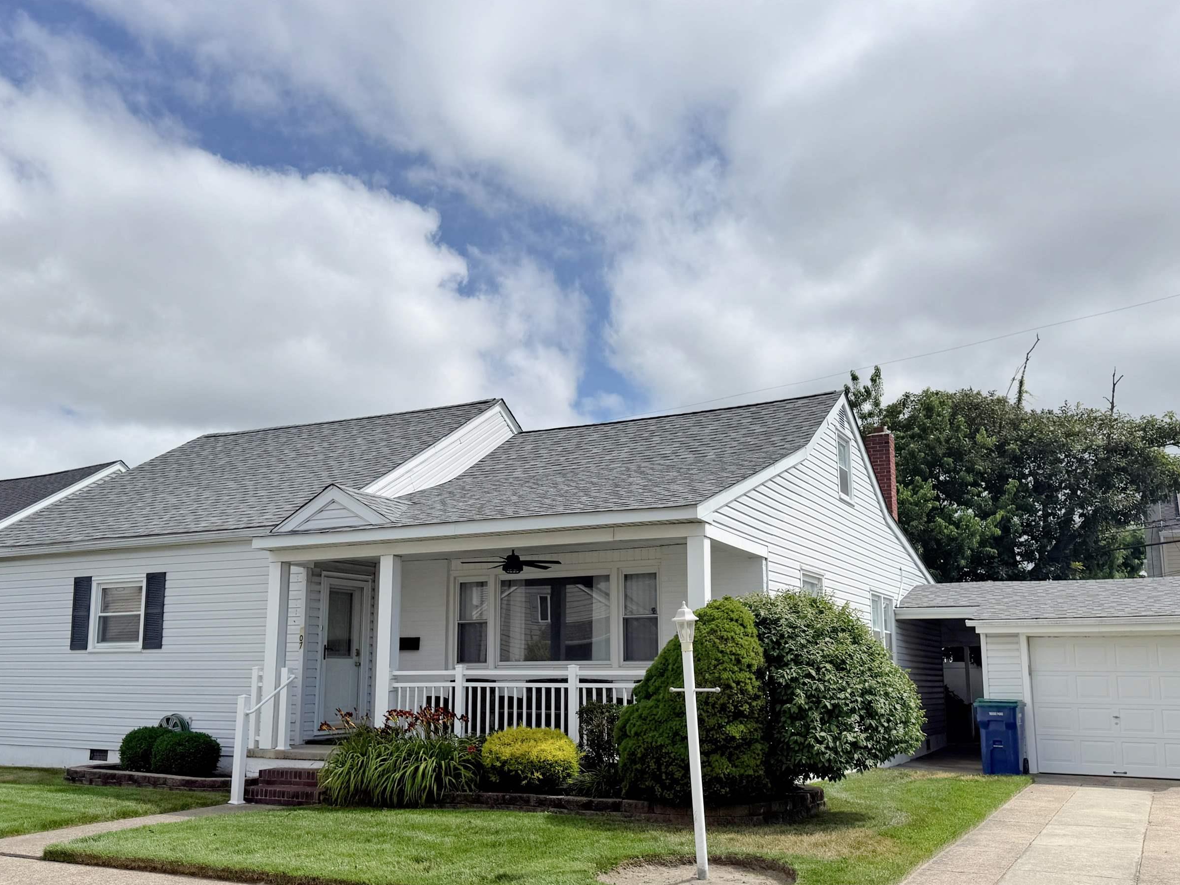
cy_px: 497
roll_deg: +0.2
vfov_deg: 45.3
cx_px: 562
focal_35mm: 31
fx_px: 1057
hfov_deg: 58.3
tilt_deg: +9.7
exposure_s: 1/10309
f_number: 1.78
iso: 80
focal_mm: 6.76
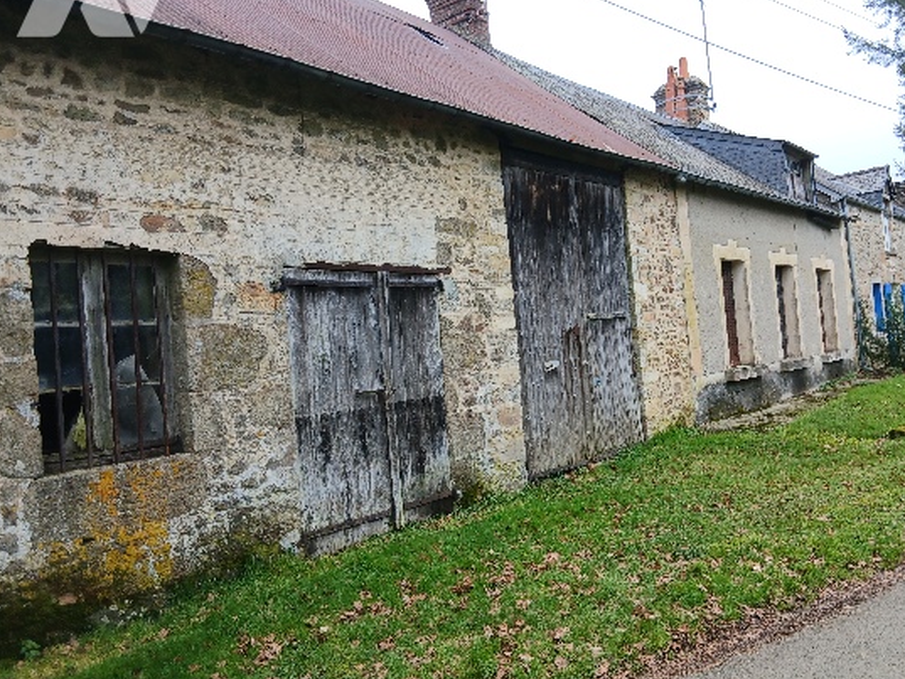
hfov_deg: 58.2
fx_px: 811
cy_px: 313
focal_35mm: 31
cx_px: 497
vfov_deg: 45.4
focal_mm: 3.98
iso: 20
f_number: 1.8
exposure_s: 1/100
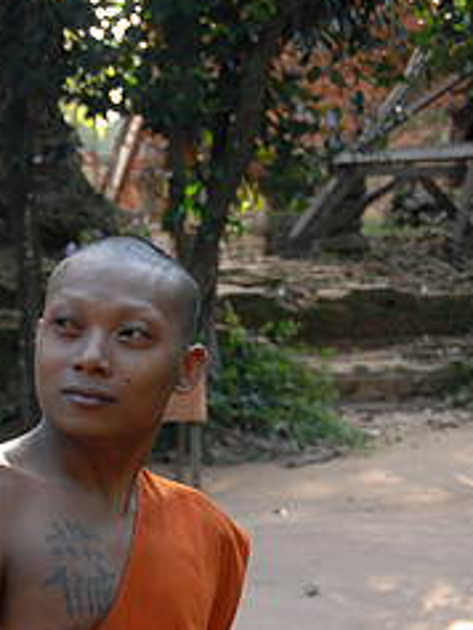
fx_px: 2294
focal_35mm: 126
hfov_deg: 11.8
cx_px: 169
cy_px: 494
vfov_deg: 15.5
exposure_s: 1/100
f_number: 5
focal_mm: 46
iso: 500
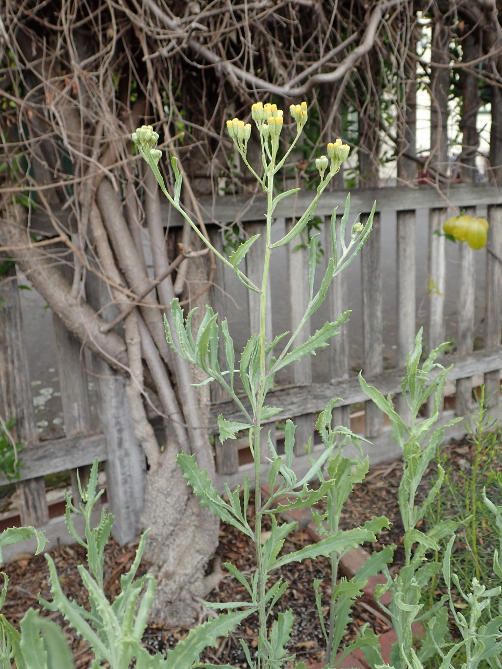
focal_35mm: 30
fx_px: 580
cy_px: 334
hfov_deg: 46.8
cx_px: 251
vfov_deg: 60.0
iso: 100
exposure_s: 1/200
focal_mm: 5.5
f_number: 3.2
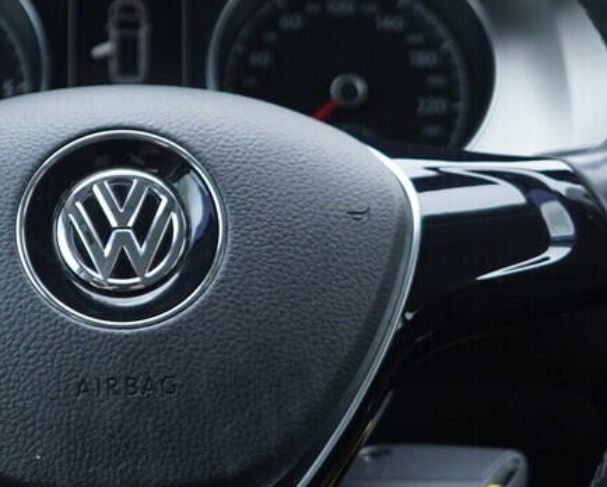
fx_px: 2014
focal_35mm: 112
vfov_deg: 13.8
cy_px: 220
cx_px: 222
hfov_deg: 17.1
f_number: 2.8
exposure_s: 1/40
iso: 250
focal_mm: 24
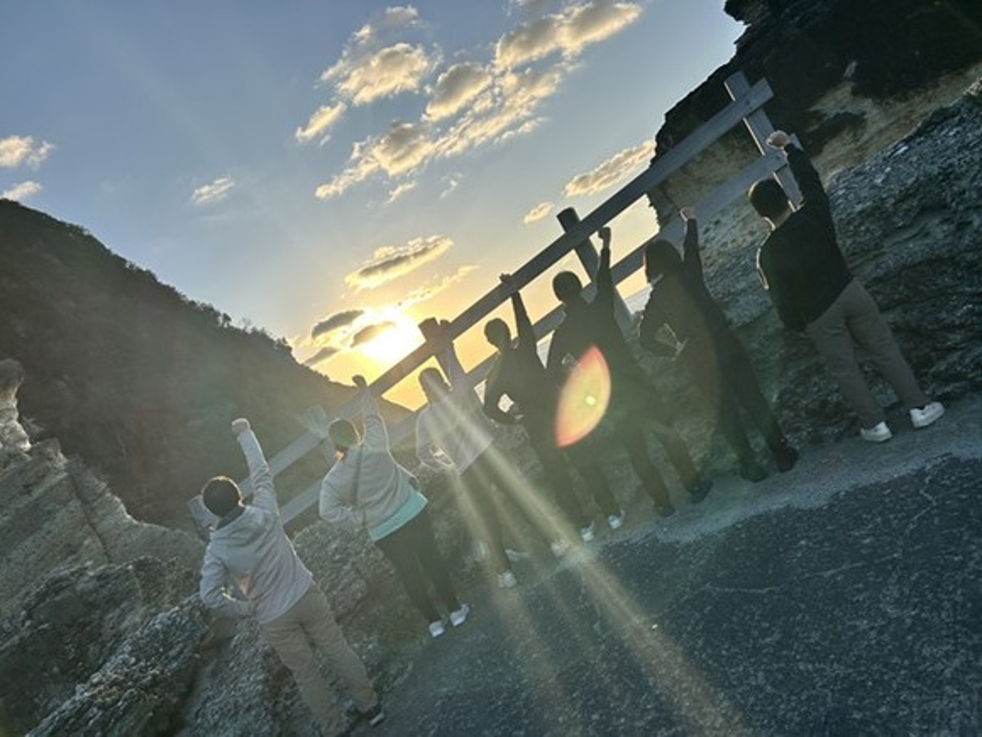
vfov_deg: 53.1
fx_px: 738
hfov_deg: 67.3
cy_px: 368
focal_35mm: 26
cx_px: 491
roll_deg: +28.3
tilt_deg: +0.4
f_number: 1.5
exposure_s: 1/4630
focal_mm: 5.7
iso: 50
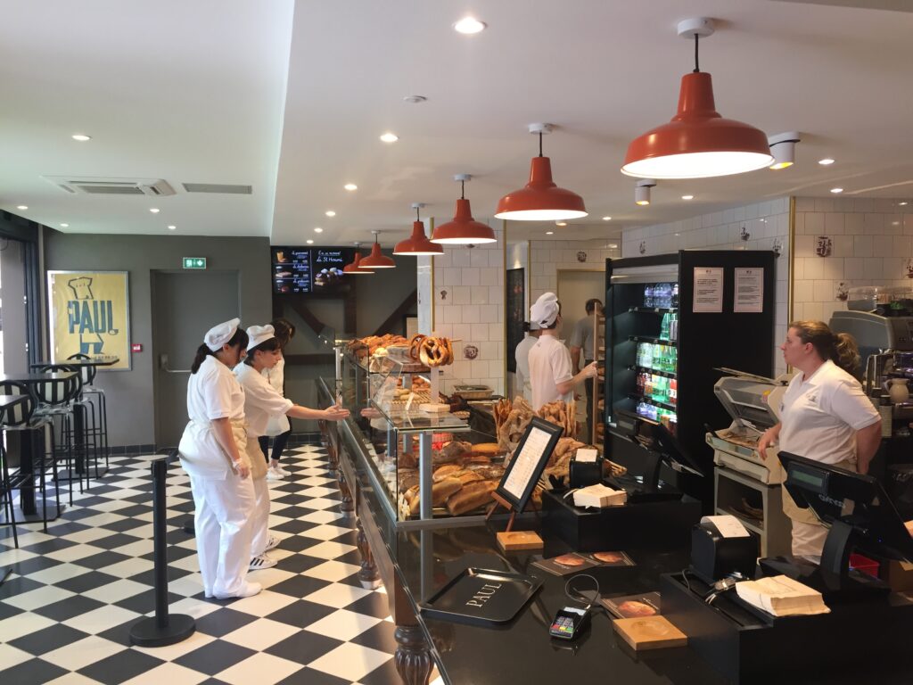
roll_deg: -0.7
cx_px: 456
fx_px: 765
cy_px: 342
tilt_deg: -3.3
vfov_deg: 48.2
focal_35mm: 29
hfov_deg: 61.7
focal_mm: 4.15
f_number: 2.2
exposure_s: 1/33
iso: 40
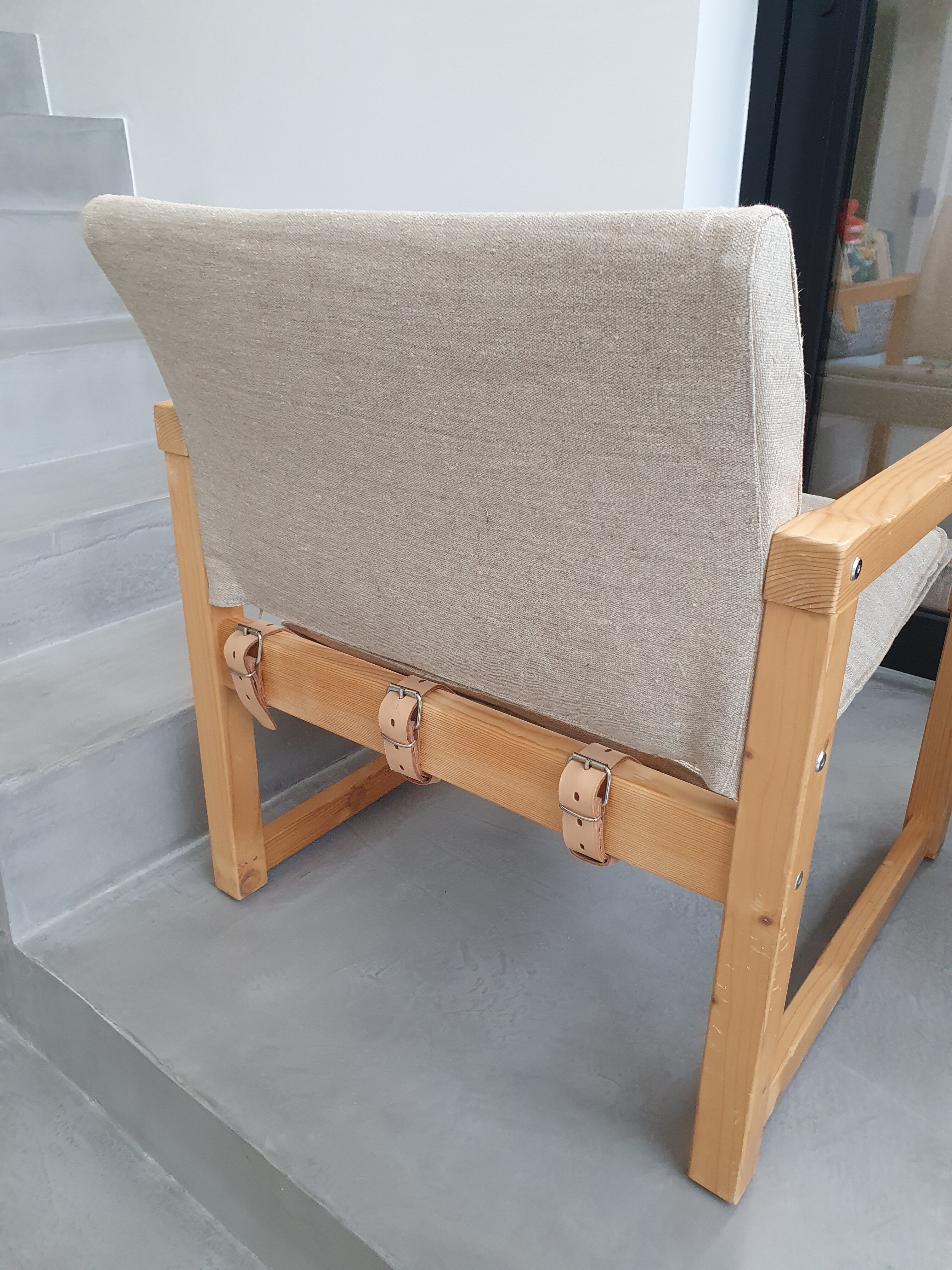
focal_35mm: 26
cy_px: 635
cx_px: 476
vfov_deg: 67.3
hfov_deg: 53.1
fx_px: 953
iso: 250
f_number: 2.4
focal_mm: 4.32
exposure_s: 1/50
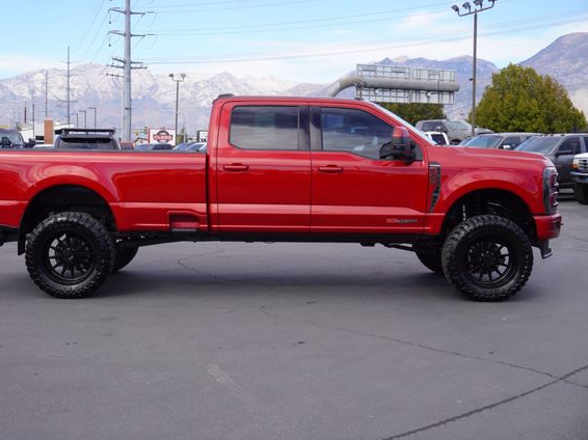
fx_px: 832
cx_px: 260
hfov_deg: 38.9
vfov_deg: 29.7
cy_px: 221
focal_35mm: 49
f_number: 8
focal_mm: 30
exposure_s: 1/100
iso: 100
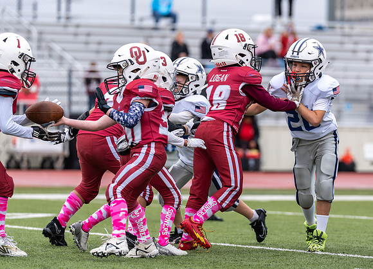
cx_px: 246
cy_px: 126
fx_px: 2766
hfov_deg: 7.7
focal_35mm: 260
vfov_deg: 5.6
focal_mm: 200
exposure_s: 1/1250
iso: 250
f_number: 3.5
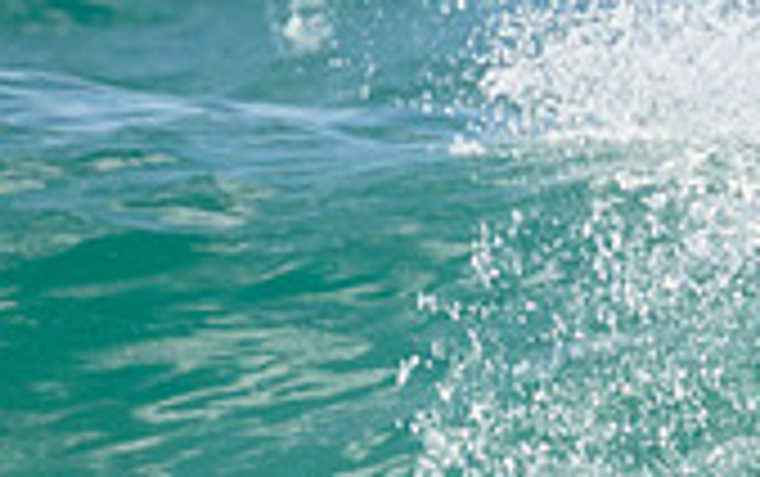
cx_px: 1040
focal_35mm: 3286
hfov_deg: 0.6
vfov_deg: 0.4
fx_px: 68129
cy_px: 682
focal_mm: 800
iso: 640
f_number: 11
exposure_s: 1/1600
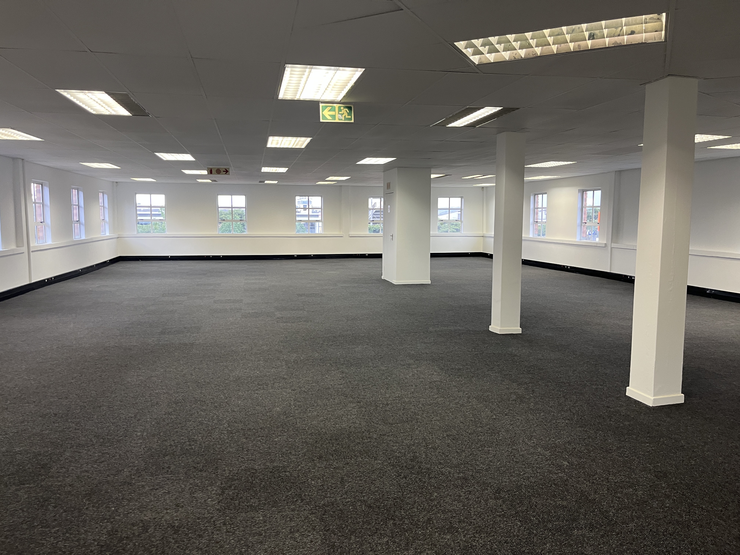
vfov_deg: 53.1
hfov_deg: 67.3
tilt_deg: -9.4
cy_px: 278
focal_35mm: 26
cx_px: 370
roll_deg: -0.6
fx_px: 556
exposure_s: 1/50
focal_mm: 5.1
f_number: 1.6
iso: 125
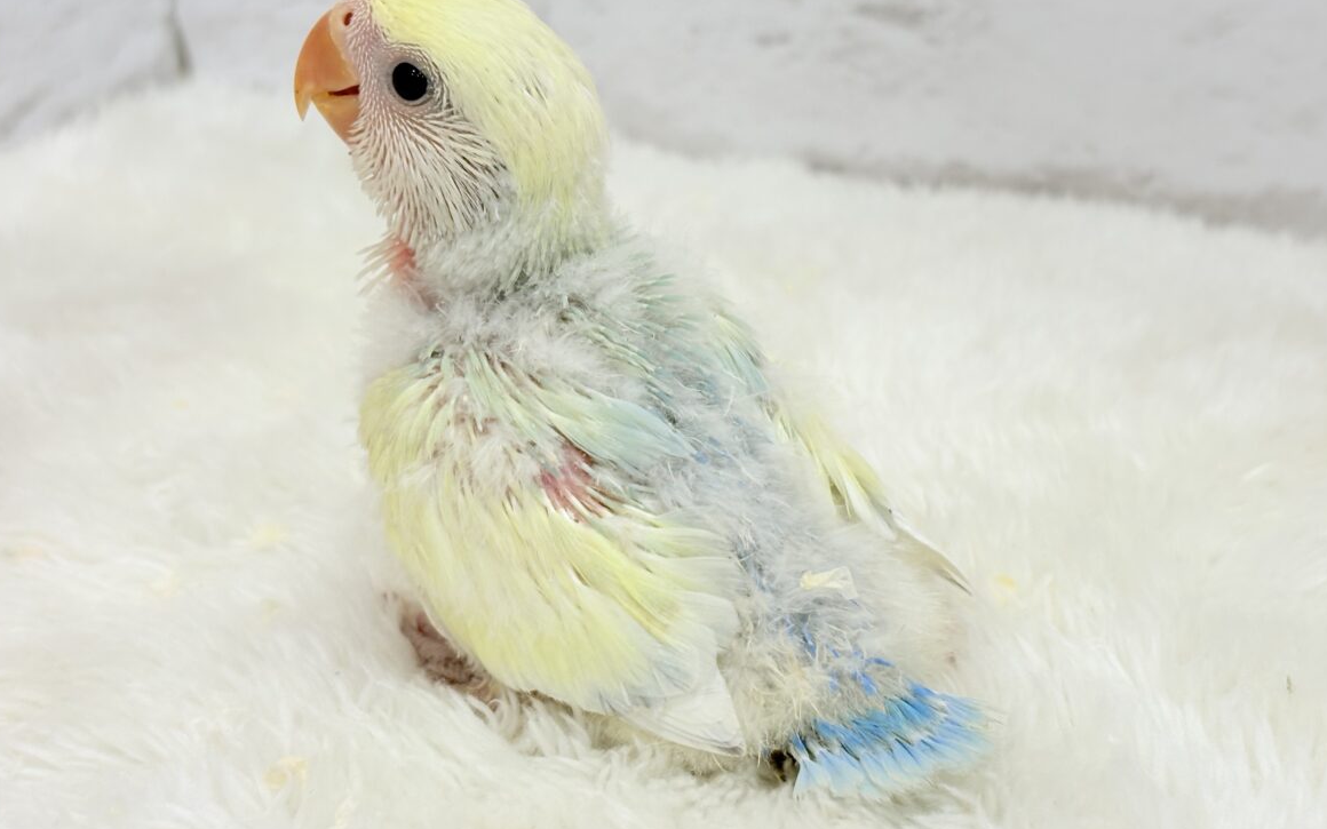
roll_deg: +0.4
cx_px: 674
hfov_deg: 35.7
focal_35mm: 57
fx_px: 2061
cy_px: 343
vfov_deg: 22.7
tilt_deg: -23.3
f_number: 1.6
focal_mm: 5.96
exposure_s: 1/100
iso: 64
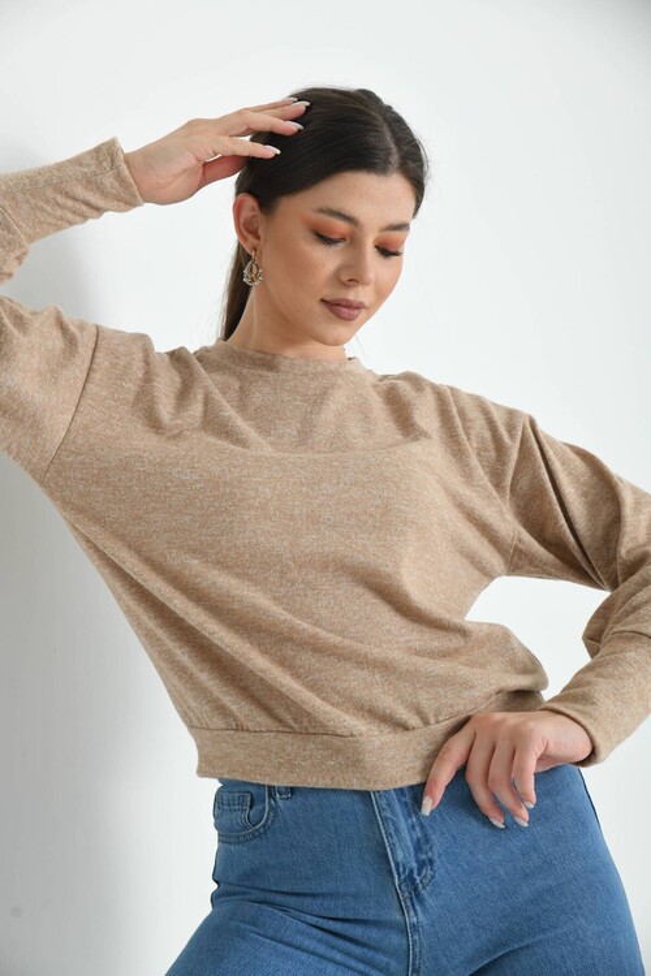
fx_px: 1763
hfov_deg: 20.9
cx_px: 326
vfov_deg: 31.0
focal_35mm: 65
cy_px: 488
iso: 100
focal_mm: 65
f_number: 6.3
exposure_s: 1/125
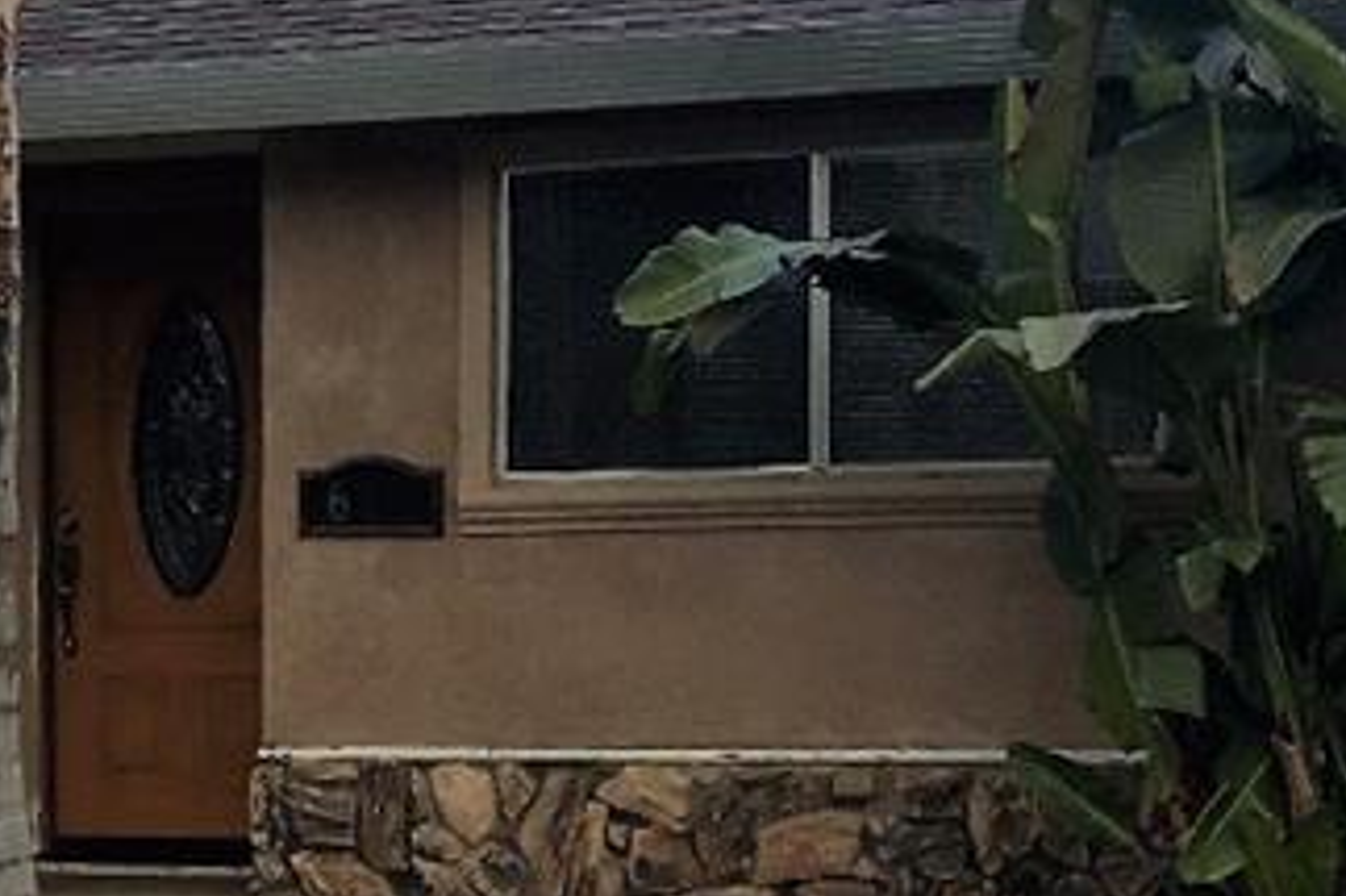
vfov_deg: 9.7
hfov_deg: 13.7
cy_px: 888
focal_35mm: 140
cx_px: -717
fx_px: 5232
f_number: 2.2
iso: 25
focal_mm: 4.15
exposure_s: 1/499
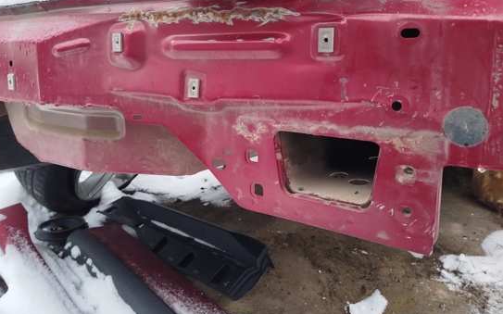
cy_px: 126
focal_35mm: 30
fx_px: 411
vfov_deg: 41.6
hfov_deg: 62.9
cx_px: 237
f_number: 1.7
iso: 320
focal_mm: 5.31
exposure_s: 1/25
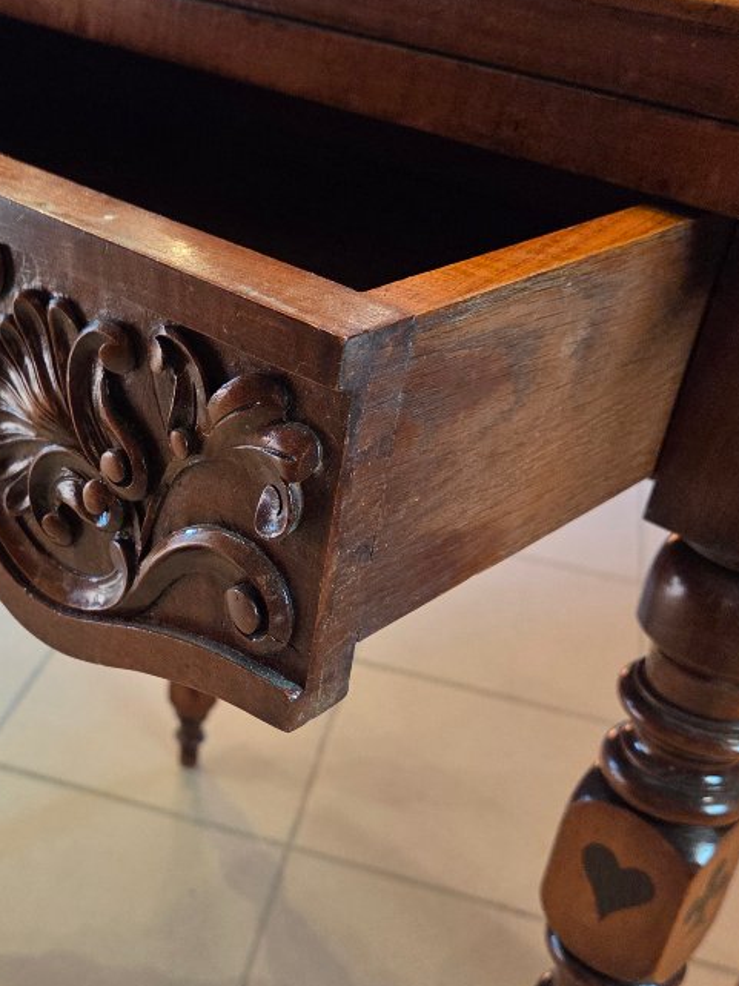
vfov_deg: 43.7
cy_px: 567
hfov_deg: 32.7
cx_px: 151
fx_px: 1225
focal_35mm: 43
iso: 320
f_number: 1.8
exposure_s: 1/100
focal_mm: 5.4
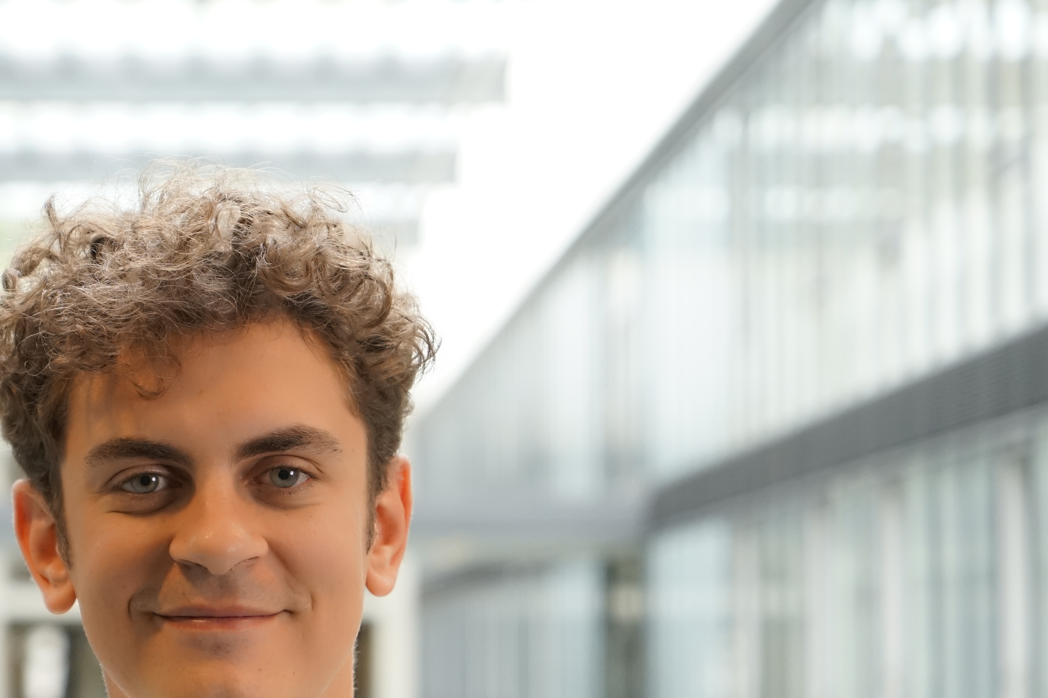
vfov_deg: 12.0
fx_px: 3318
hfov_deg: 17.8
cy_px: 507
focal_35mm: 114
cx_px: 249
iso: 1000
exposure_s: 1/160
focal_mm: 66
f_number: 4
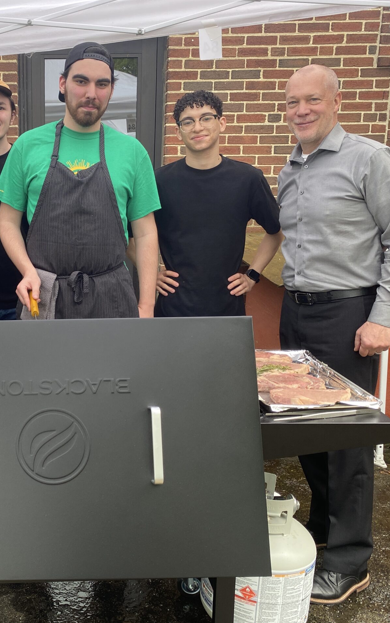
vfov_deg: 52.7
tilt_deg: -11.8
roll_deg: +1.0
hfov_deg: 32.9
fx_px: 629
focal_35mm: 37
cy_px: 313
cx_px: 46
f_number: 1.8
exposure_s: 1/122
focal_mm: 4.25
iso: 50
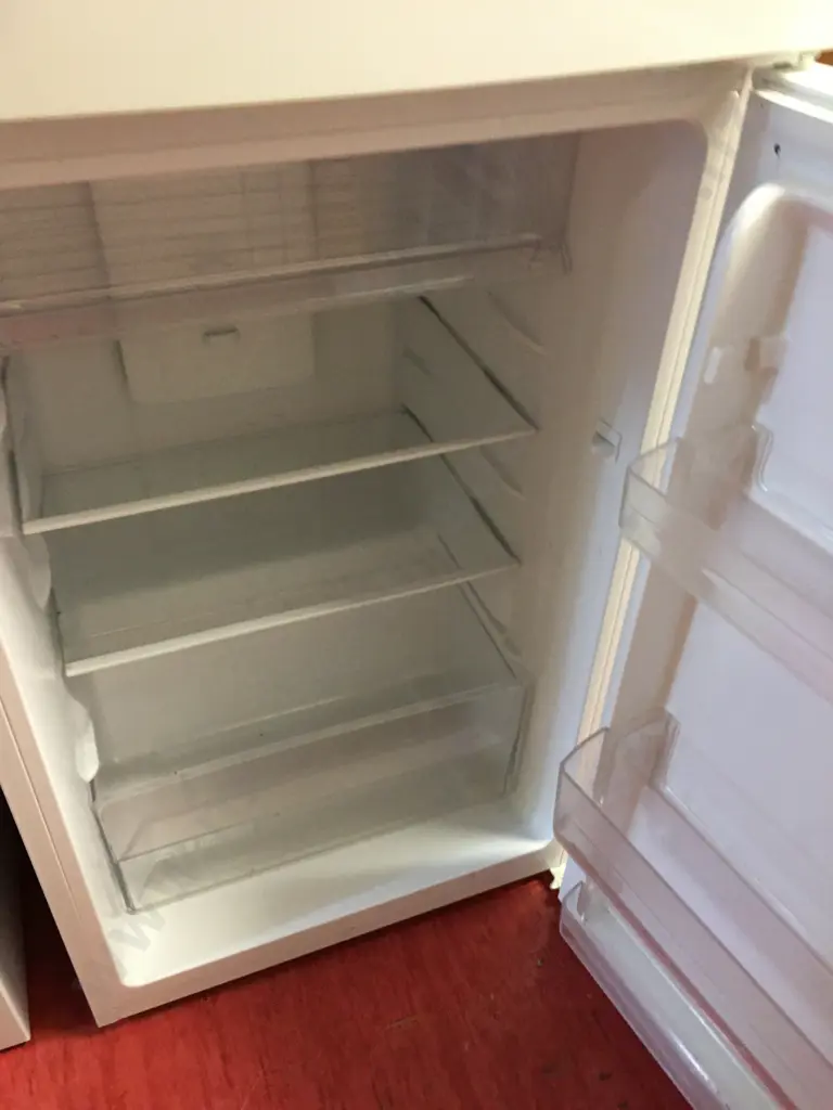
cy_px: 555
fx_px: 930
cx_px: 416
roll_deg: -1.7
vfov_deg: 61.7
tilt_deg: -37.8
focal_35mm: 29
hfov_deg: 48.2
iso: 100
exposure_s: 1/8
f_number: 2.2
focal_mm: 4.15
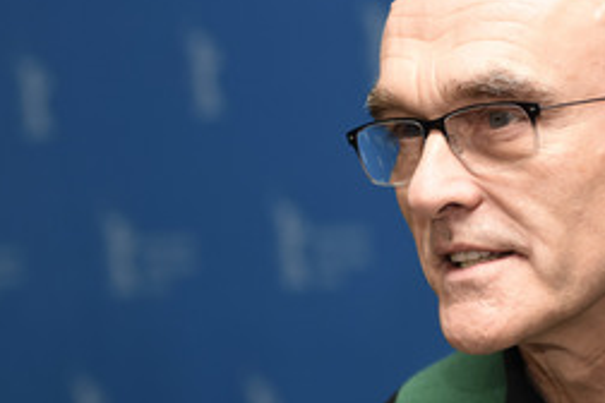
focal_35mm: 188
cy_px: 209
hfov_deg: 10.9
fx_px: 3159
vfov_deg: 7.3
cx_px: 321
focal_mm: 70
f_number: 3.2
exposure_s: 1/320
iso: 640
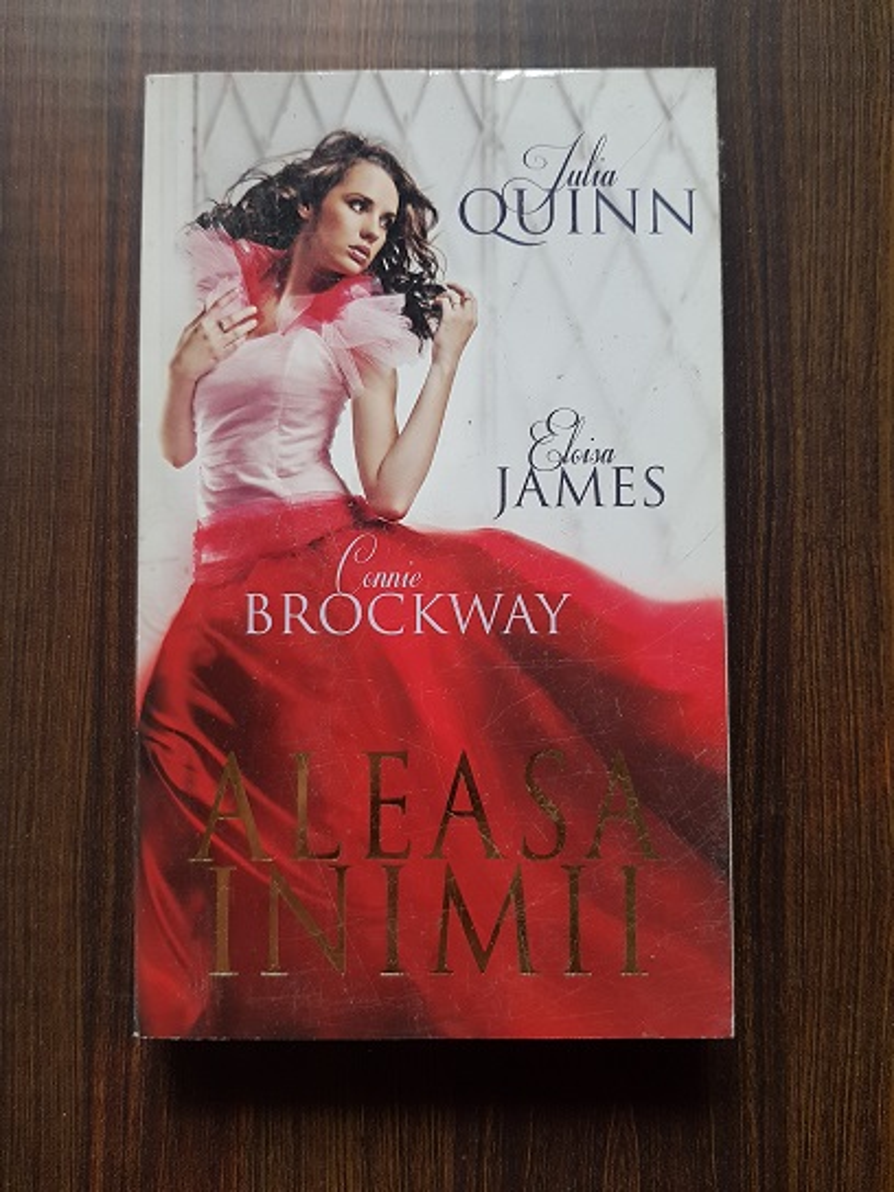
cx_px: 447
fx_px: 895
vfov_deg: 67.3
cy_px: 596
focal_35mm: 26
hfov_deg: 53.1
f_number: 1.7
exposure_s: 1/120
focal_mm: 4.3
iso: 250
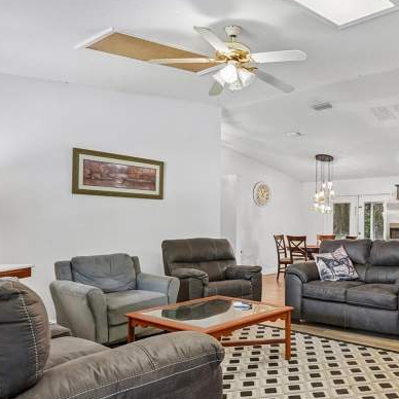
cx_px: 324
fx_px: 365
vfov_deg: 57.1
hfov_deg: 53.2
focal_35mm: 28
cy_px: 226
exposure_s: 1/6
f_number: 8
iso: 400
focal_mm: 16
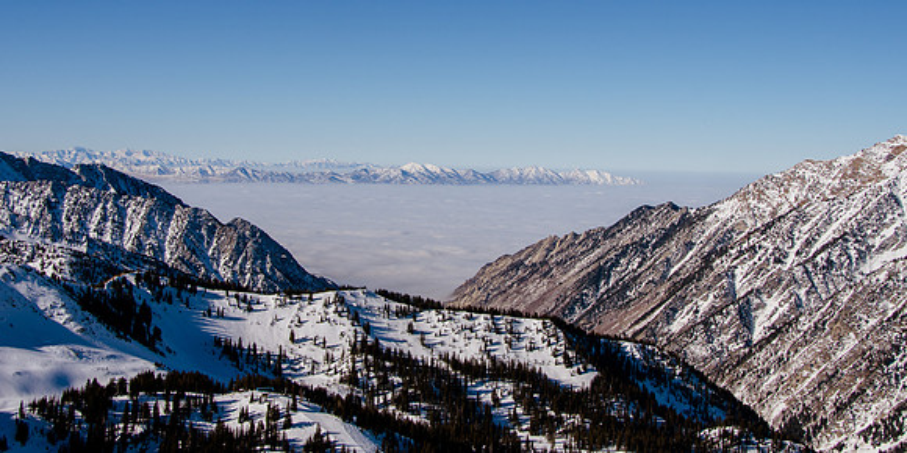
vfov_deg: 20.6
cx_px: 463
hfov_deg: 40.1
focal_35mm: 53
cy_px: 151
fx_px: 1242
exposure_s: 1/800
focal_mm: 32
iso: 160
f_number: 13
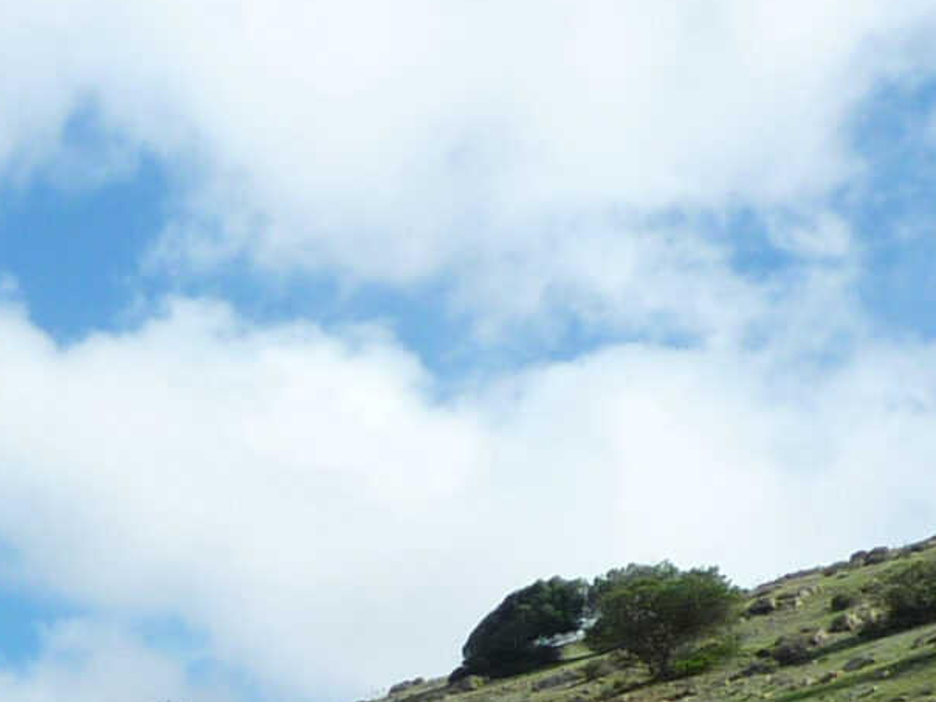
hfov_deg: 17.4
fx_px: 2866
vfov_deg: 12.4
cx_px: -267
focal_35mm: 106
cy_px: 1367
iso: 80
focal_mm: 4.1
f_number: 5
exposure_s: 1/400
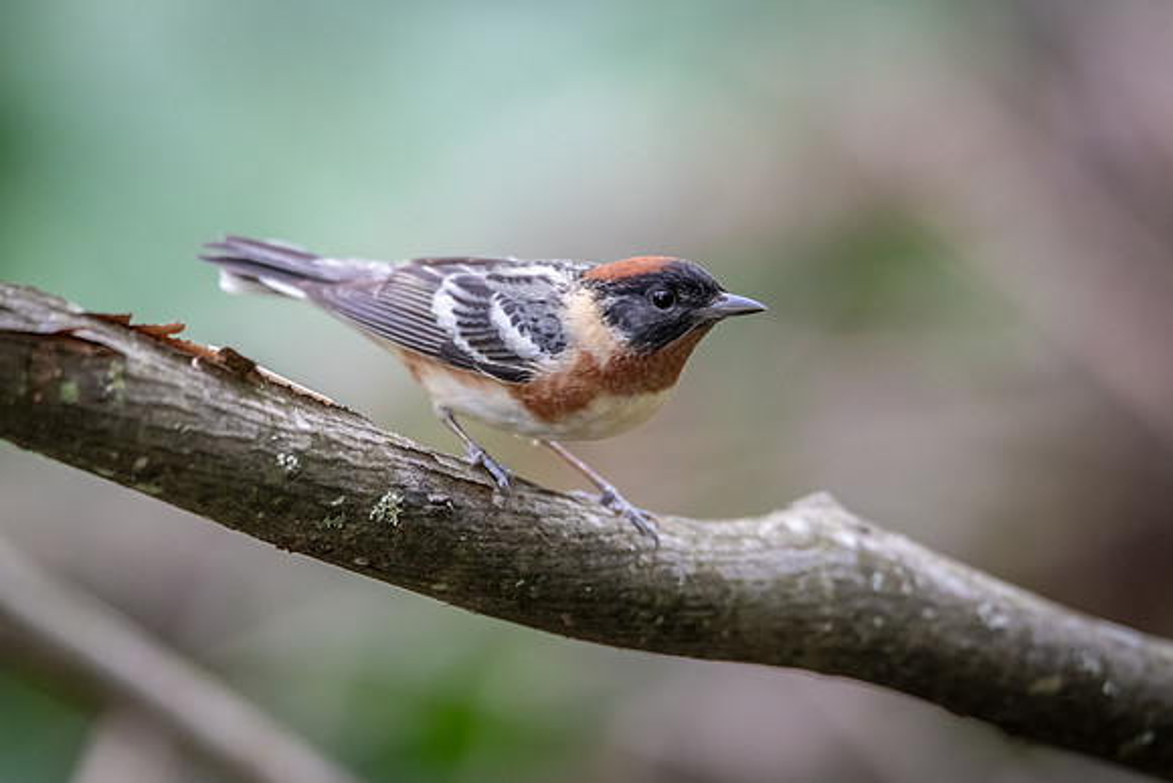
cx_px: 680
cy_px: 454
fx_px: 22661
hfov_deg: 3.0
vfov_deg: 2.0
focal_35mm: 695
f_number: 6.3
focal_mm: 600
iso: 5000
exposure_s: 1/640
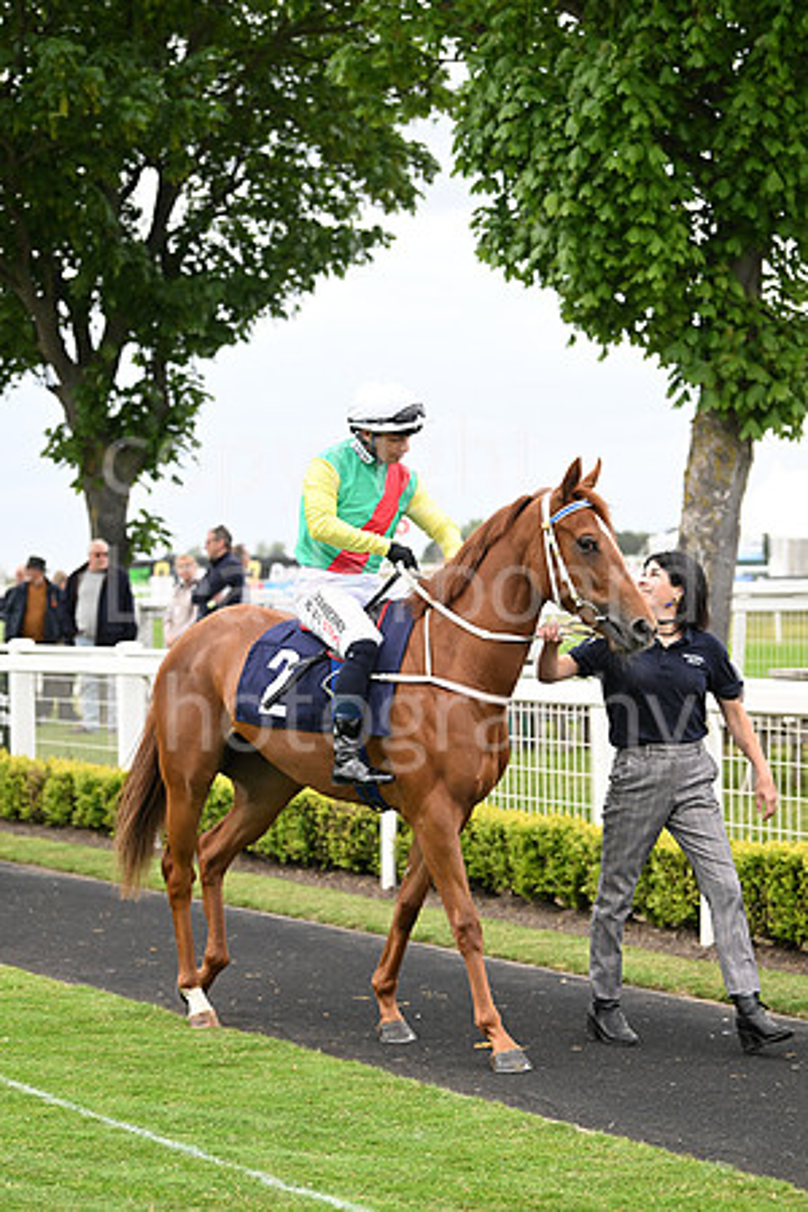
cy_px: 606
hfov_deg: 15.2
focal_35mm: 90
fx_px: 3030
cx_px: 404
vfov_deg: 22.6
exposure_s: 1/1000
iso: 800
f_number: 4
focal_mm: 90
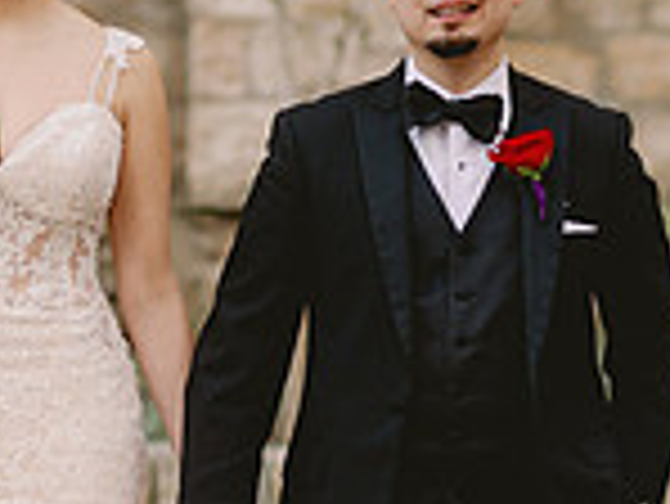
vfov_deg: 4.7
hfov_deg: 6.2
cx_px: 234
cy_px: 477
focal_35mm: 318
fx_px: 6160
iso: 320
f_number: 2.2
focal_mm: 85
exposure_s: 1/400
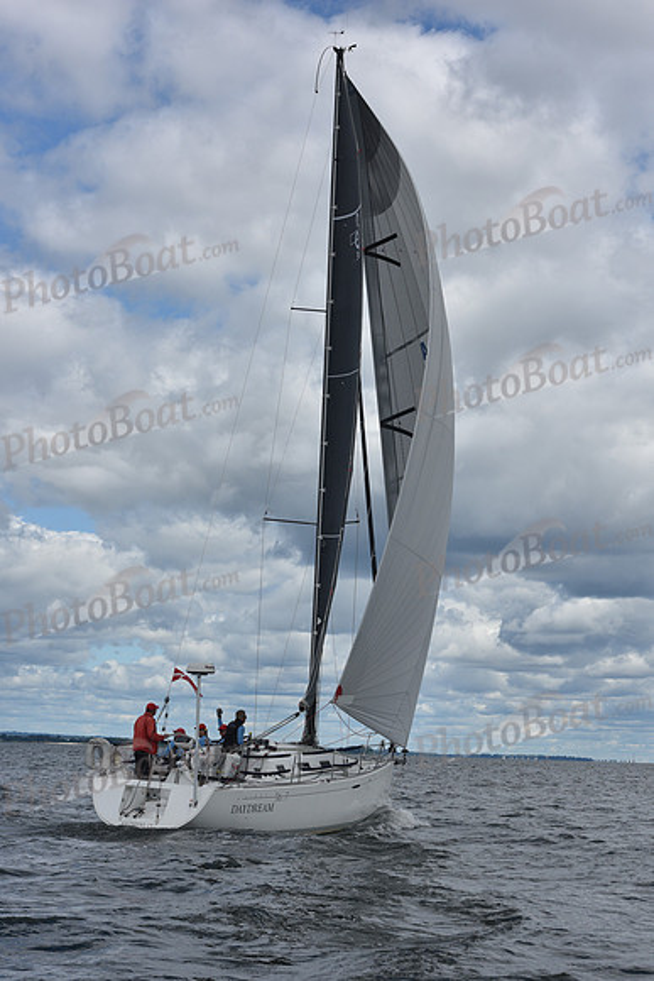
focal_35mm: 70
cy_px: 490
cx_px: 327
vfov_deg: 28.8
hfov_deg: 19.5
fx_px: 1906
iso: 250
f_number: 11
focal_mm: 70
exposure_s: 1/800
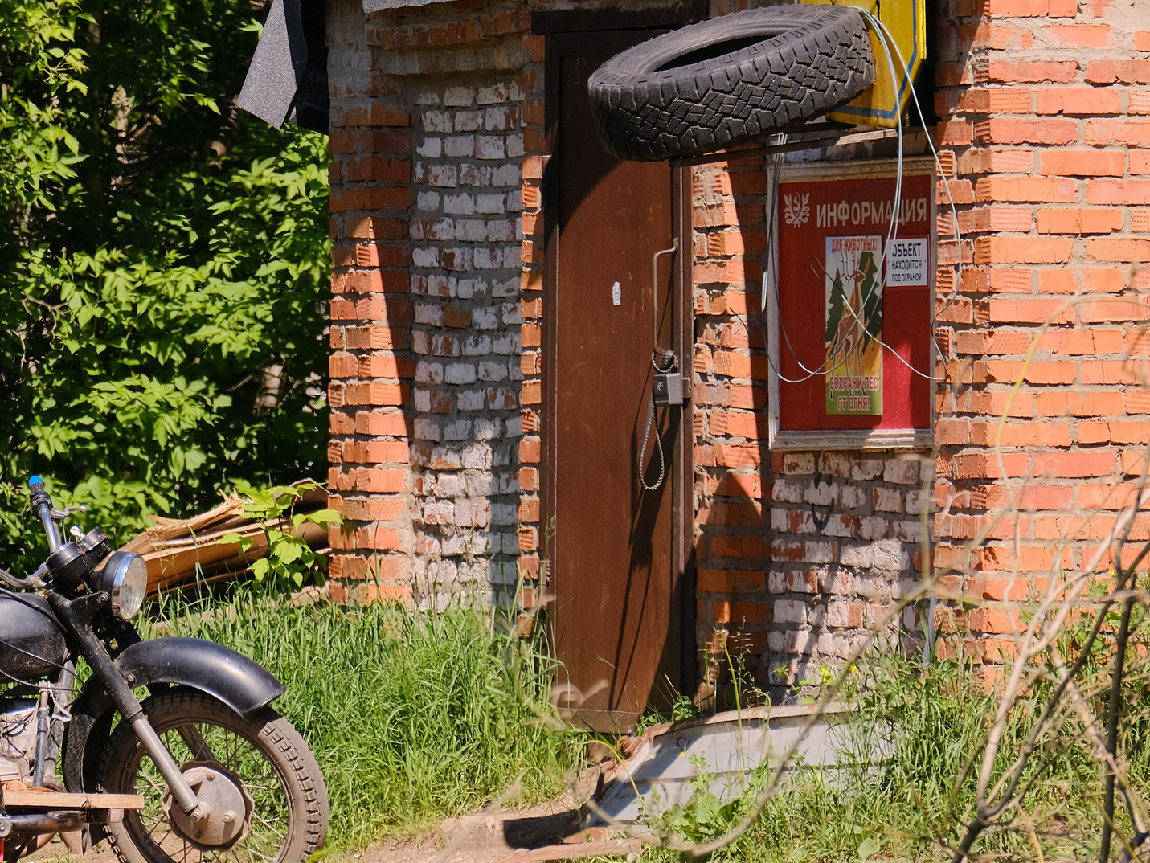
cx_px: 264
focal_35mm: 497
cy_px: 319
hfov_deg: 4.0
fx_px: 16515
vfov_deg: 3.0
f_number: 6.4
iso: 640
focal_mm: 192.9
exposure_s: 1/1000
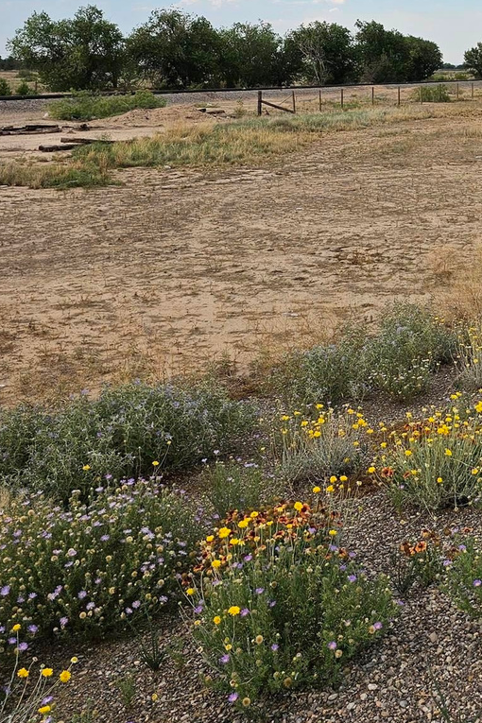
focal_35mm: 48
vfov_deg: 38.8
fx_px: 964
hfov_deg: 26.0
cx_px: 525
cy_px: 102
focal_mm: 6.3
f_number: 1.7
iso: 10
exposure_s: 1/740
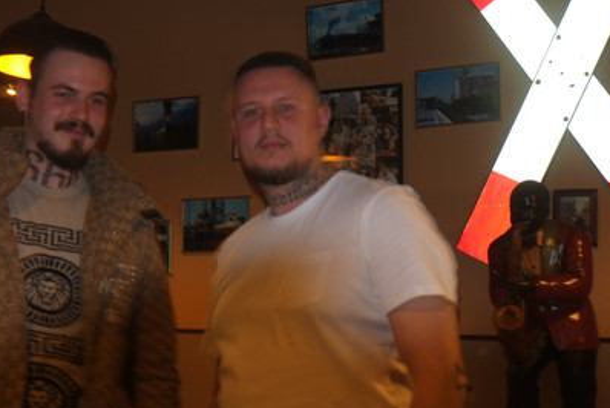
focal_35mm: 64
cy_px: 205
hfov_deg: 31.3
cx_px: 245
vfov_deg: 21.3
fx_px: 1085
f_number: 3.6
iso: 800
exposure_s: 1/15
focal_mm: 34.3
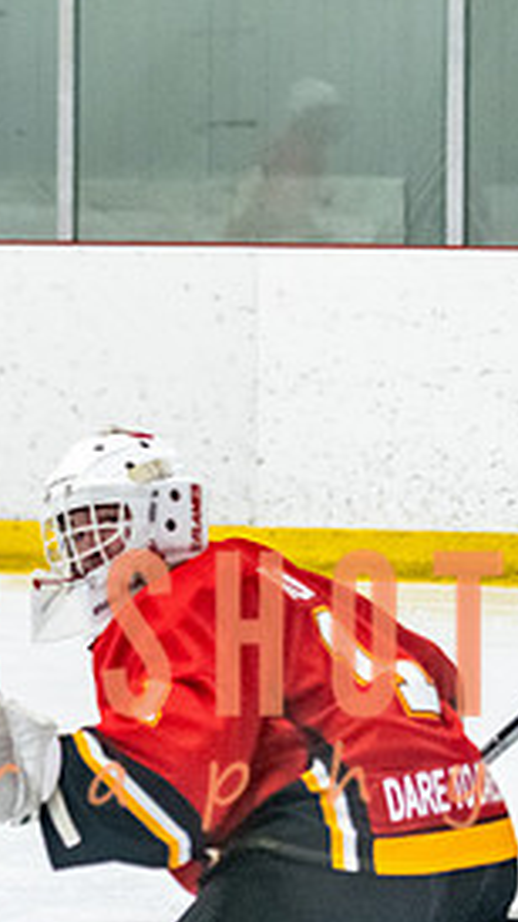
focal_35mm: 323
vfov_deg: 6.7
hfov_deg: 3.7
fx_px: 7892
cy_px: 599
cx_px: -851
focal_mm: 95
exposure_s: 1/800
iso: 3200
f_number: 2.8
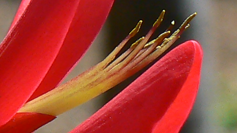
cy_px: 88
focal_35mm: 625
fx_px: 3926
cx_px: -78
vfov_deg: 1.9
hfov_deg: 3.4
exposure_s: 1/100
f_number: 4
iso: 80
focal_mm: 16.5
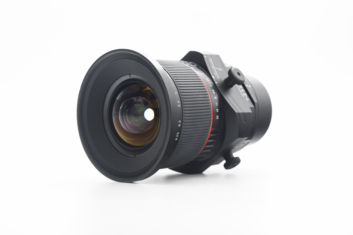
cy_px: 118
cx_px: 176
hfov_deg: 28.1
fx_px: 706
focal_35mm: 72
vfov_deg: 18.9
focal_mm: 48
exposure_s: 1/100
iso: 1000
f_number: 7.1
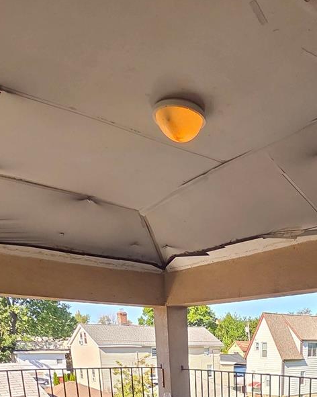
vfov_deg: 40.8
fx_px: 387
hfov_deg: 42.5
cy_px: 459
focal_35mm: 33
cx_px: 253
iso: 50
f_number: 2.2
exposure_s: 1/198
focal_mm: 2.2
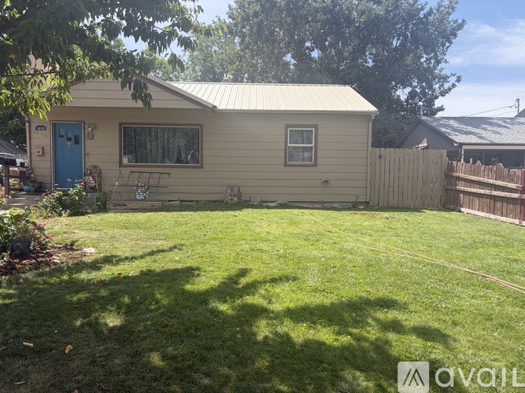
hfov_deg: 67.3
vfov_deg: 53.0
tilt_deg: -2.1
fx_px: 394
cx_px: 262
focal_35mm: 26
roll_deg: +0.2
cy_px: 196
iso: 50
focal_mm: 5.96
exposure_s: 1/1799
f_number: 1.6
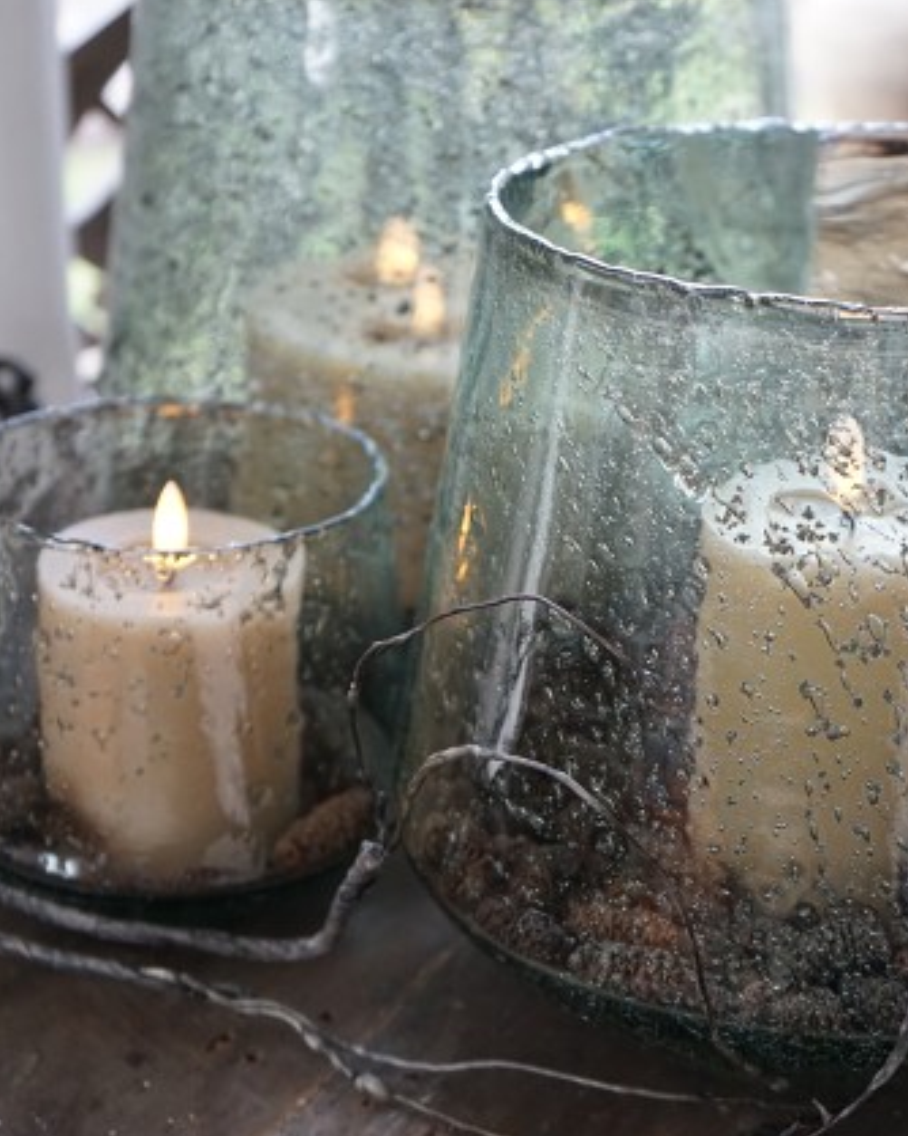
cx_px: 514
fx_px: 2084
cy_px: 625
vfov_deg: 30.5
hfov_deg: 24.6
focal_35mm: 62
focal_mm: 46
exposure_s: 1/160
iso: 2000
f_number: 4.5
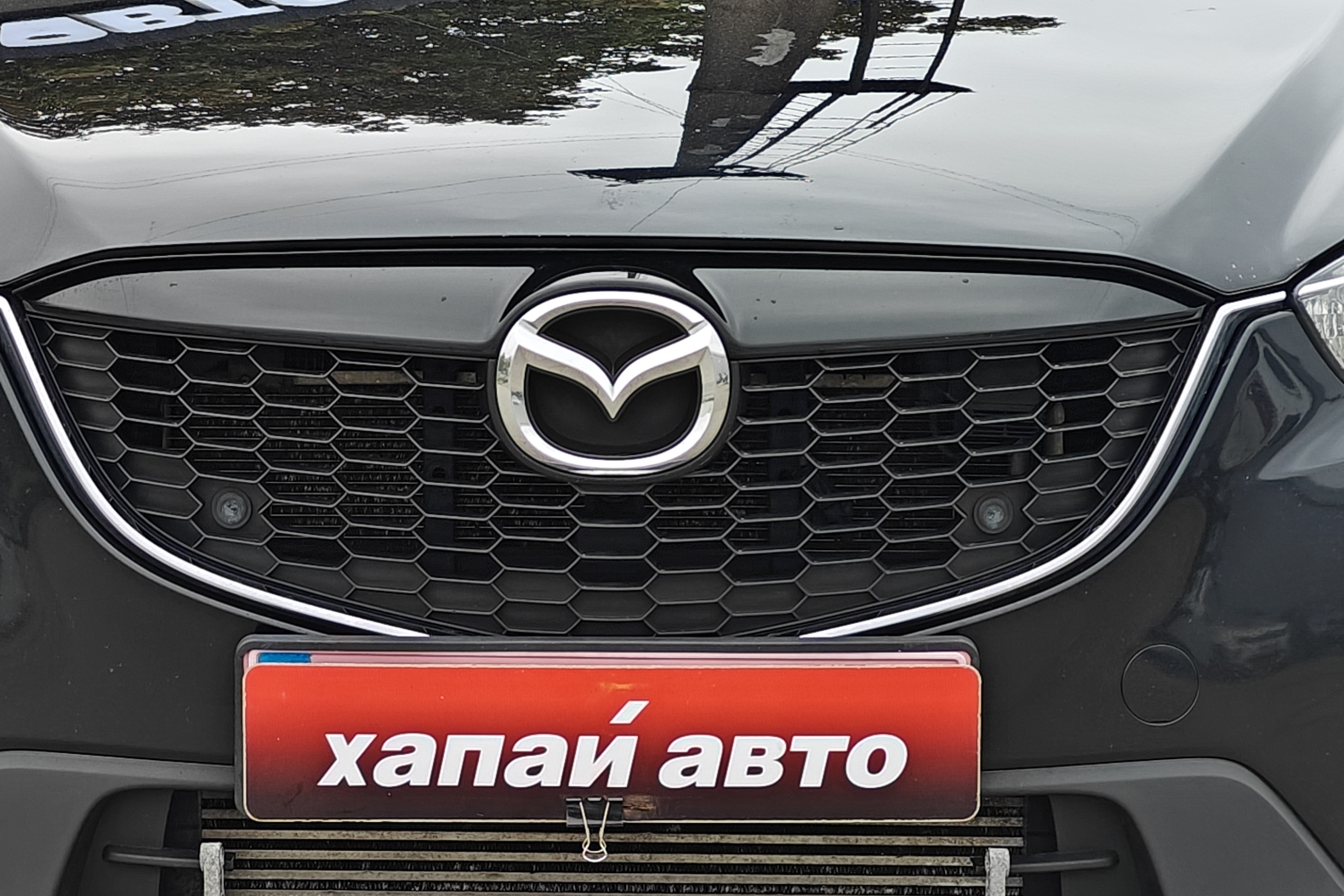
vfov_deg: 14.1
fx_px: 3622
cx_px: 618
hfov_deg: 21.0
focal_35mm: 97
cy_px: 371
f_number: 2
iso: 50
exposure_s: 1/304
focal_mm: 7.08
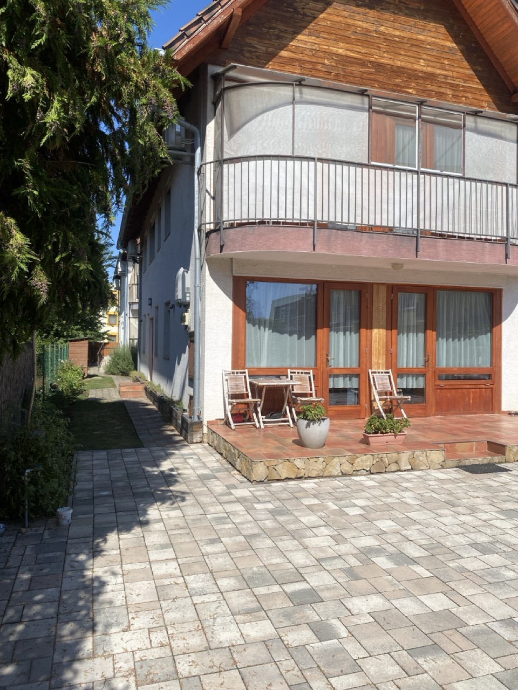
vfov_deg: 67.3
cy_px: 345
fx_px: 519
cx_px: 259
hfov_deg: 53.1
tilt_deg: +1.1
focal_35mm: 26
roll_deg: -0.5
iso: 32
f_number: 1.8
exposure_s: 1/3984
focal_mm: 4.25
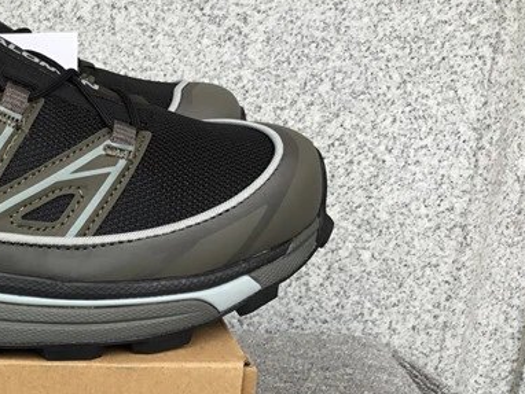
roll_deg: +0.3
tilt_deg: -21.1
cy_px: 297
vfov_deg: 20.0
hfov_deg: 24.5
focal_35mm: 73
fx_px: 1108
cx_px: -80
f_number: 2.4
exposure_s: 1/125
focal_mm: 3.3
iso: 25
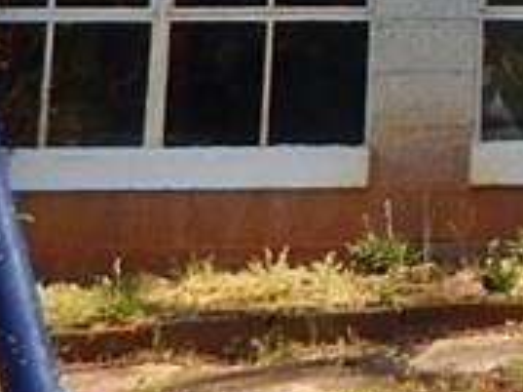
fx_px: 1902
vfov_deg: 10.7
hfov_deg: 14.8
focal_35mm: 126
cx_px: 713
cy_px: -407
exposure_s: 1/800
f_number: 3
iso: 125
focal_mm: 4
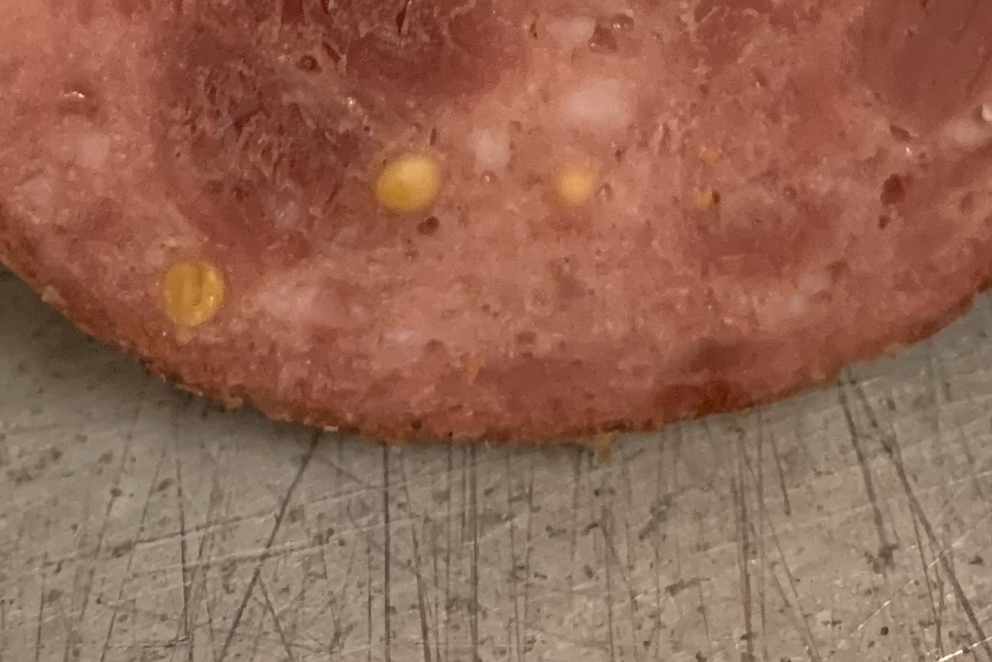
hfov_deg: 22.7
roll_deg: +6.3
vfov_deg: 12.7
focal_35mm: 89
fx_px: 2453
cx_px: 710
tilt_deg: -28.5
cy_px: -797
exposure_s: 1/50
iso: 320
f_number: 1.8
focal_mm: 4.25
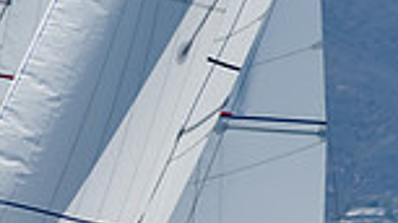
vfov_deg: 0.8
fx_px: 16302
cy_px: 492
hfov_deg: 1.4
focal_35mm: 1545
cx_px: -323
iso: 640
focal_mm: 220
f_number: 14
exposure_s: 1/800
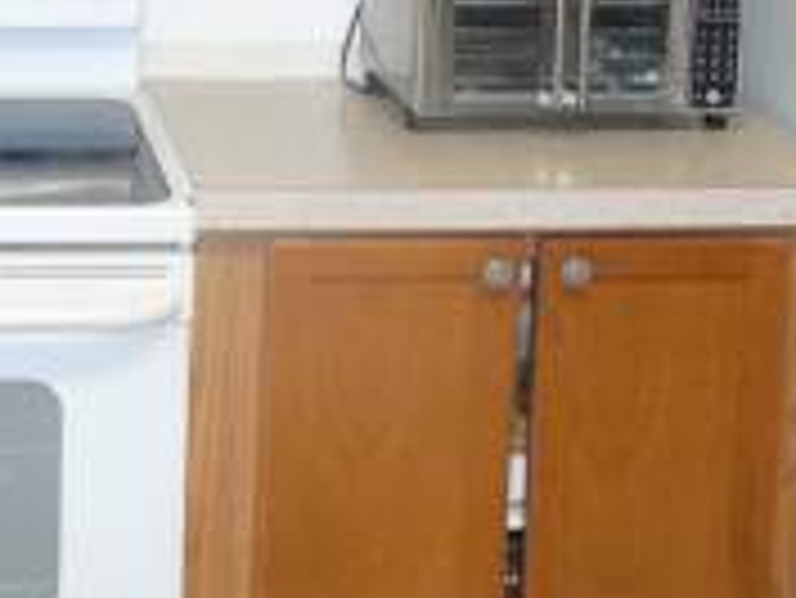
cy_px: -99
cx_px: -85
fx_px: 2186
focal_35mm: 95
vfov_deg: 15.1
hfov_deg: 19.7
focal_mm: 5.2
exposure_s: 1/30
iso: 250
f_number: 2.8
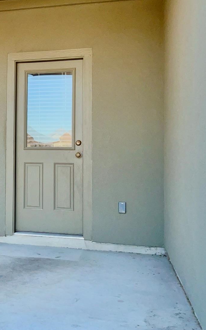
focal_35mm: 50
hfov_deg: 24.3
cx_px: -16
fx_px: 449
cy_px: 140
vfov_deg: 40.2
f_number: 1.8
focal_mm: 3
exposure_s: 1/286
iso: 32
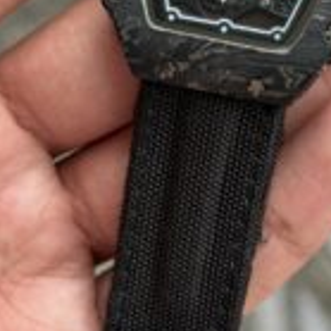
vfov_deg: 14.2
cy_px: 33
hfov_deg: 14.2
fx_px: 1320
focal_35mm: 122
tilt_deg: -62.0
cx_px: 260
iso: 64
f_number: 1.78
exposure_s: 1/121
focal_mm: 6.76
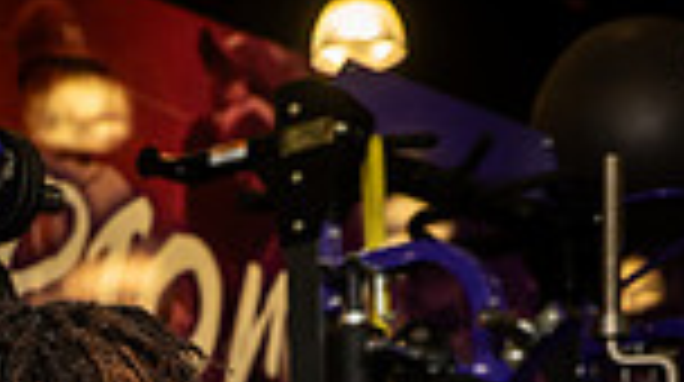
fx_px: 3097
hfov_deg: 12.5
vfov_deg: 6.6
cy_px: 998
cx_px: 81
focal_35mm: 171
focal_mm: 55
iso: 500
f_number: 5.6
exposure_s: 1/250
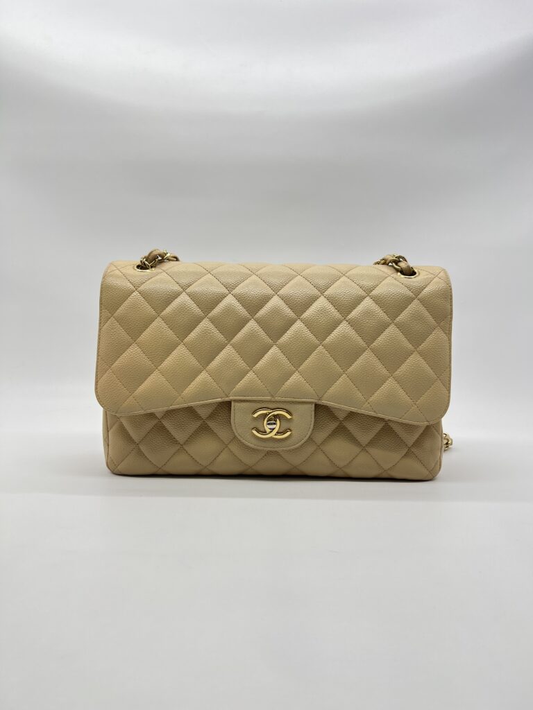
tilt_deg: -3.6
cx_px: 266
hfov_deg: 53.1
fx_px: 534
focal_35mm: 26
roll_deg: -0.9
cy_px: 355
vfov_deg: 67.3
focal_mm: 5.7
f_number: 1.5
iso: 40
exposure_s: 1/160
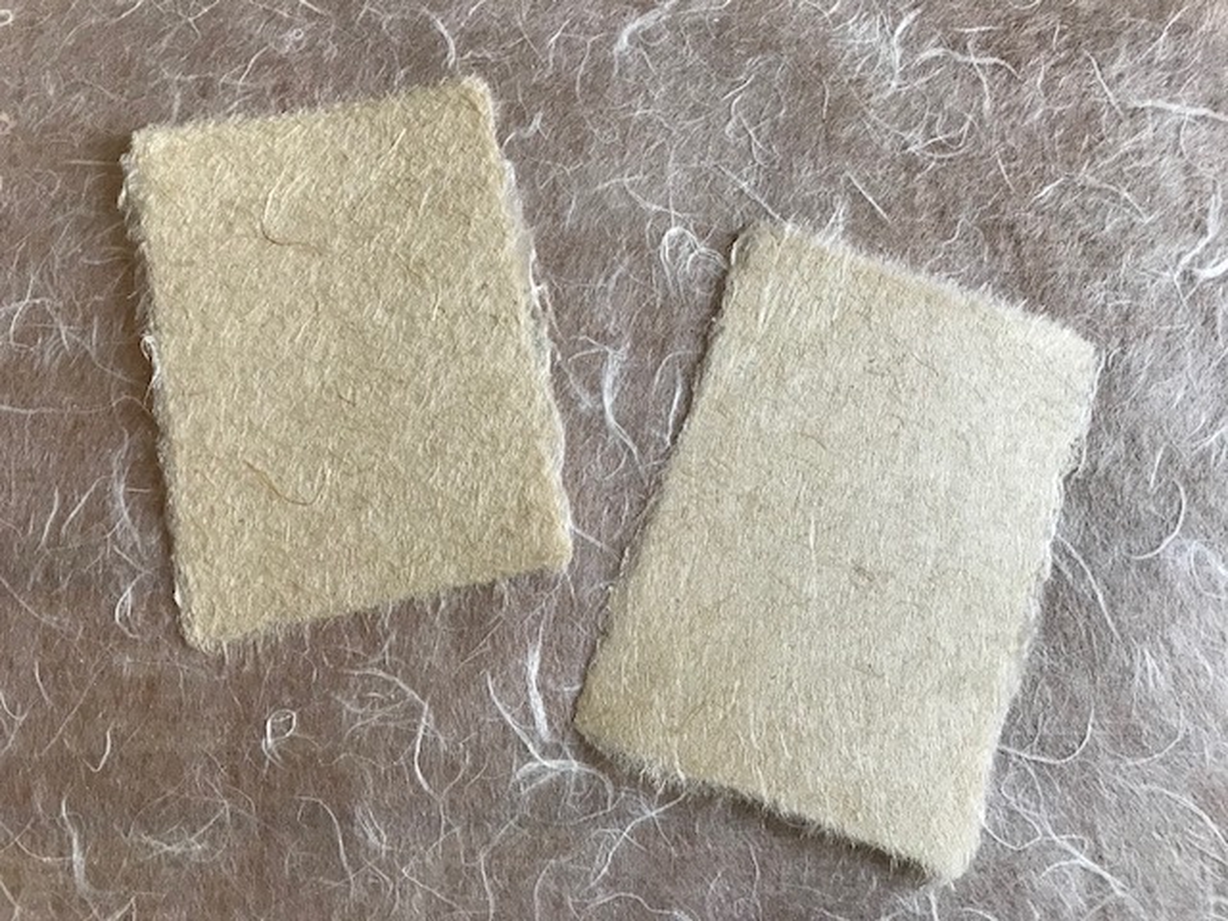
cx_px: 614
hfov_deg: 63.4
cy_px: 460
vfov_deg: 49.7
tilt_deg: -75.3
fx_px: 993
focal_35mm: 28
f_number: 1.8
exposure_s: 1/24
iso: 32
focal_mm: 3.99
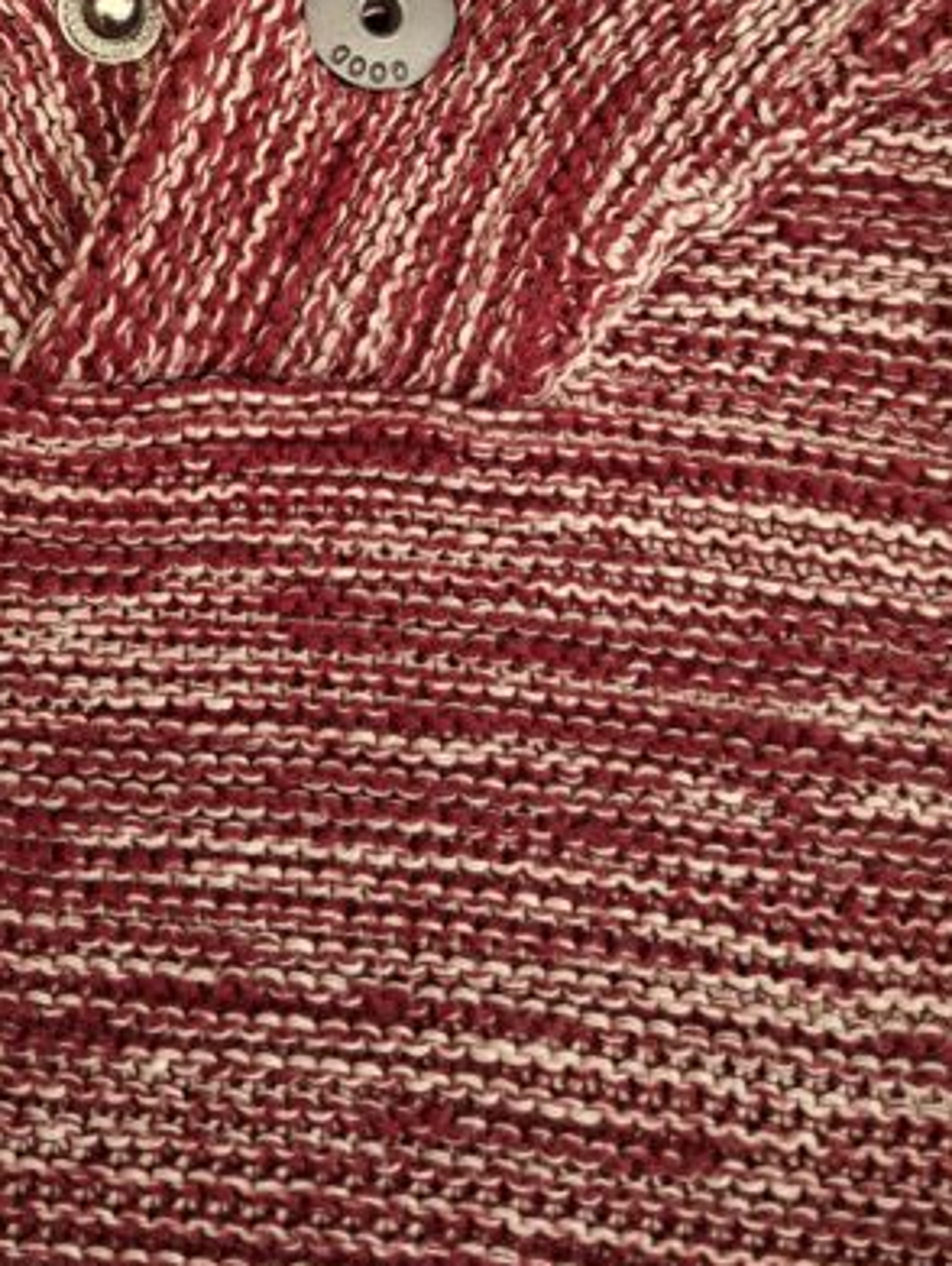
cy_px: 149
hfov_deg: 30.1
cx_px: 178
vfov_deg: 37.9
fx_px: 1721
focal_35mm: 47
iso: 50
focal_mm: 5.54
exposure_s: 1/162
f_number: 1.8
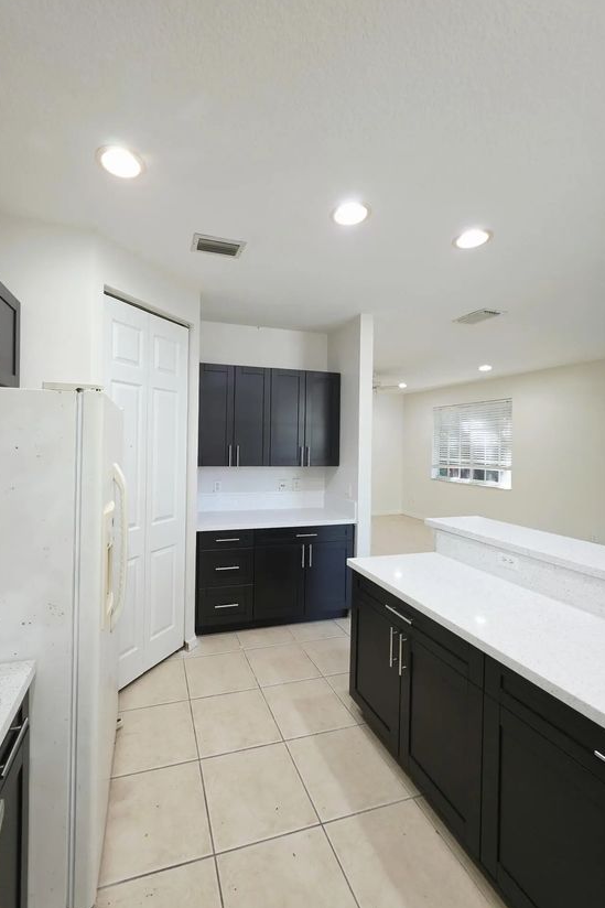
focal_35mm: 14
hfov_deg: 80.6
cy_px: 441
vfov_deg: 104.2
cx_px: 257
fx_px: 353
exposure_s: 1/120
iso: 200
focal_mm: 2.2
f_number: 1.9
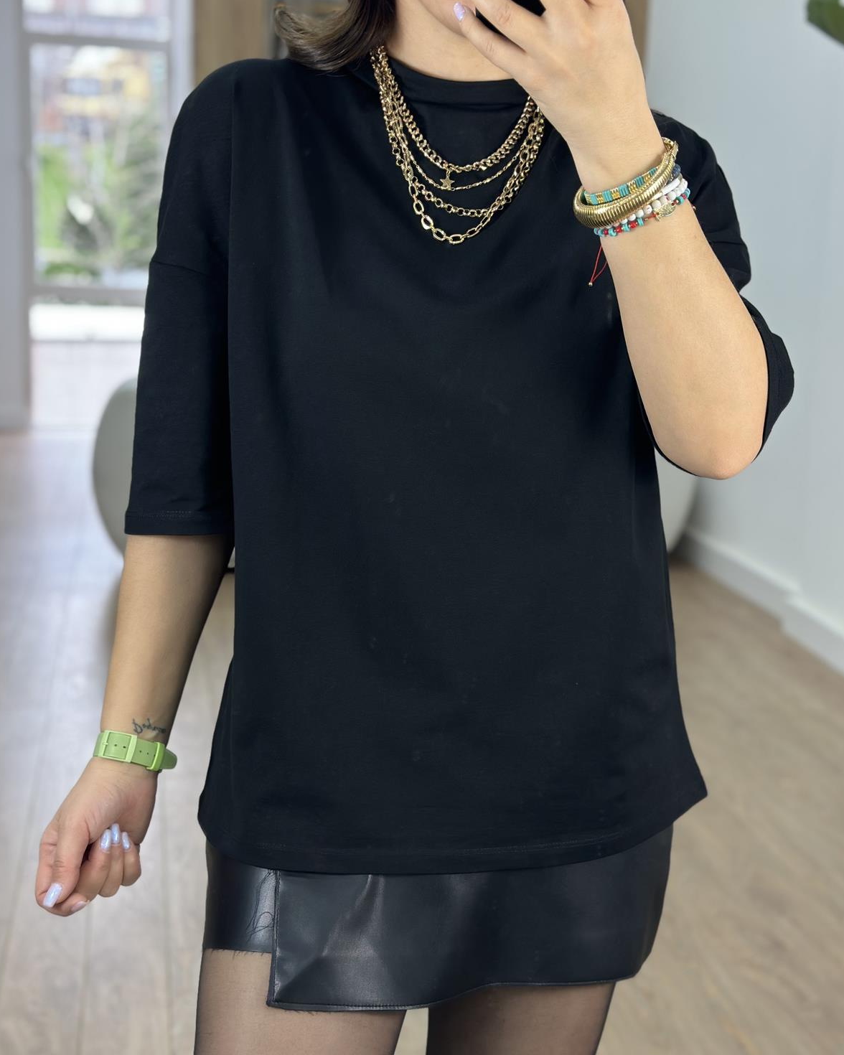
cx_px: 424
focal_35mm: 51
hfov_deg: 29.7
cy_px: 515
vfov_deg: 36.7
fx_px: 1592
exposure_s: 1/100
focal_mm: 6.86
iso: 64
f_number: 1.78
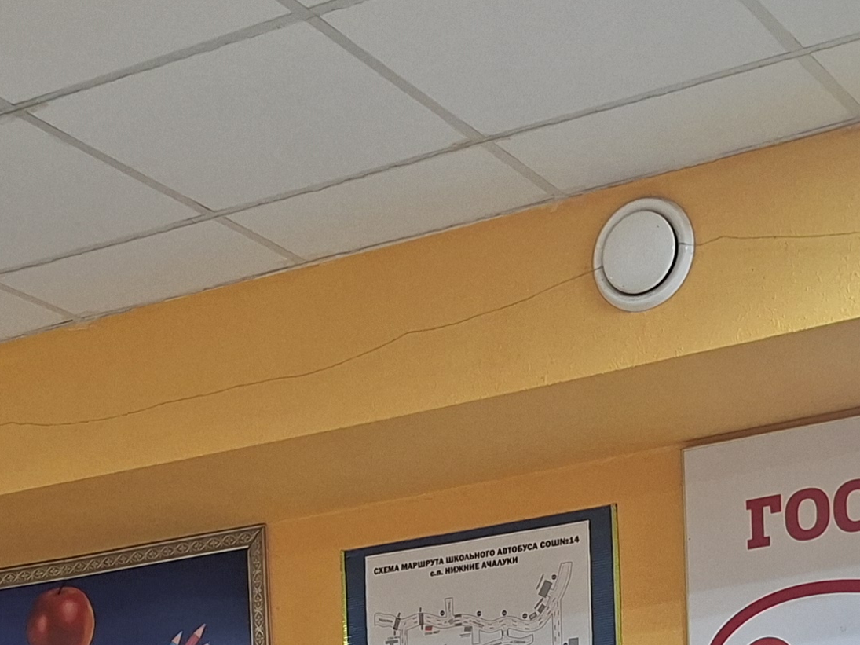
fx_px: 2087
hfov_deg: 23.3
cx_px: 382
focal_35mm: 84
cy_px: 1046
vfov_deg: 15.7
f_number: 1.8
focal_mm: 5.54
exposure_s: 1/50
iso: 250
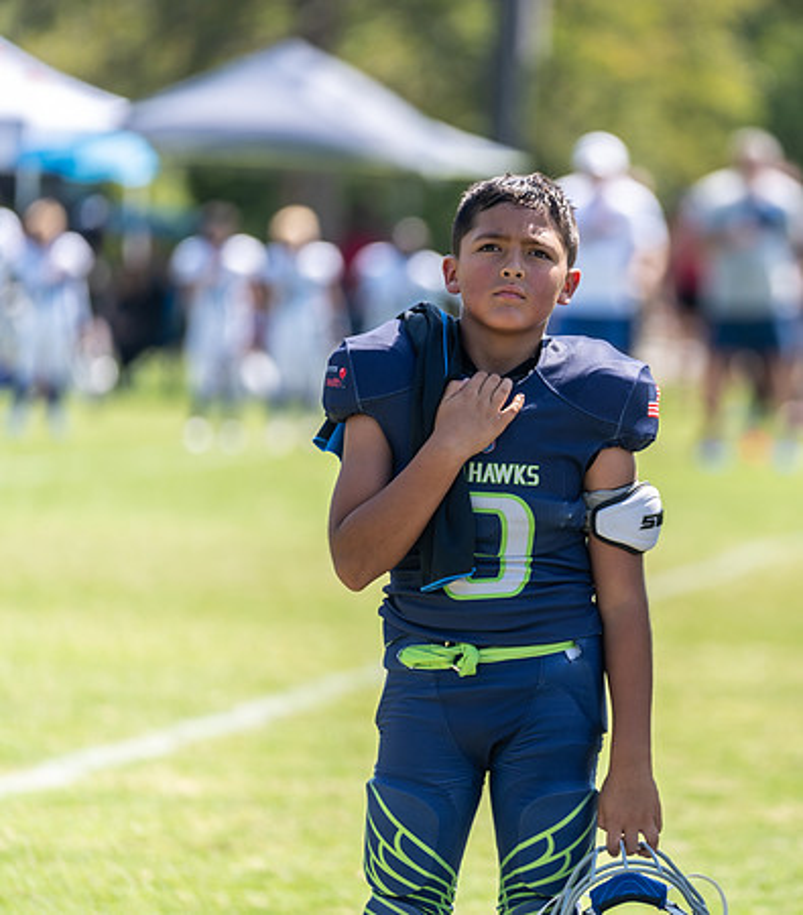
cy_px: 424
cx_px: 543
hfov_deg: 6.5
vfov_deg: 7.4
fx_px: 7083
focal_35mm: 252
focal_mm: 173
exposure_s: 1/800
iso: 100
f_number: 2.8
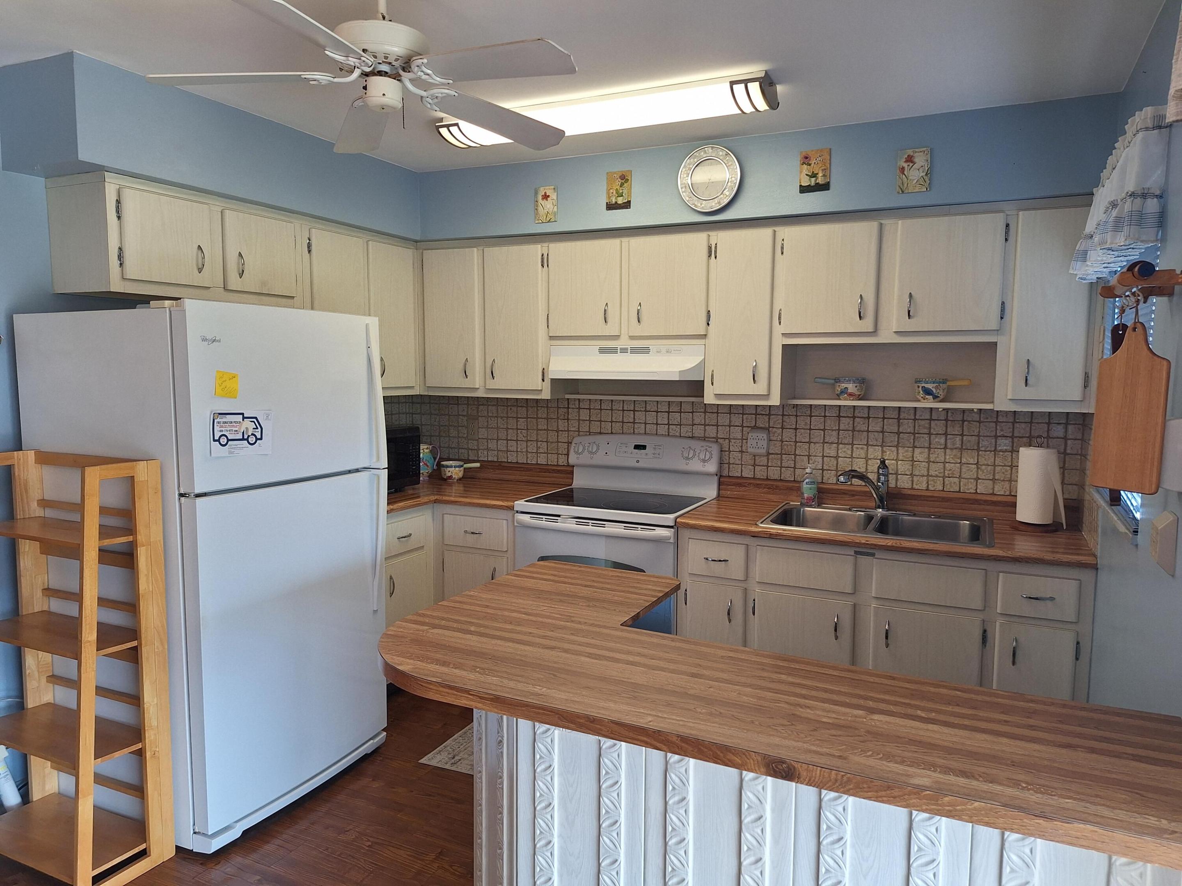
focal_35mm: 23
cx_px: 591
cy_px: 443
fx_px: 785
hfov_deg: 73.9
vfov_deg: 58.9
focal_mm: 5.54
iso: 80
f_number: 1.8
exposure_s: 1/120
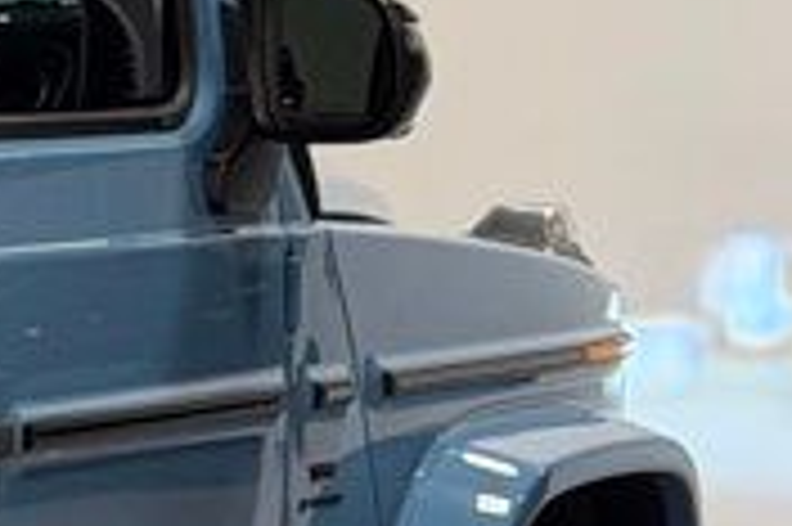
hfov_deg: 6.6
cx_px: -1332
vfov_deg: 4.7
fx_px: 6396
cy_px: 468
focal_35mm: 291
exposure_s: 1/326
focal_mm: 6.76
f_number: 1.78
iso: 64
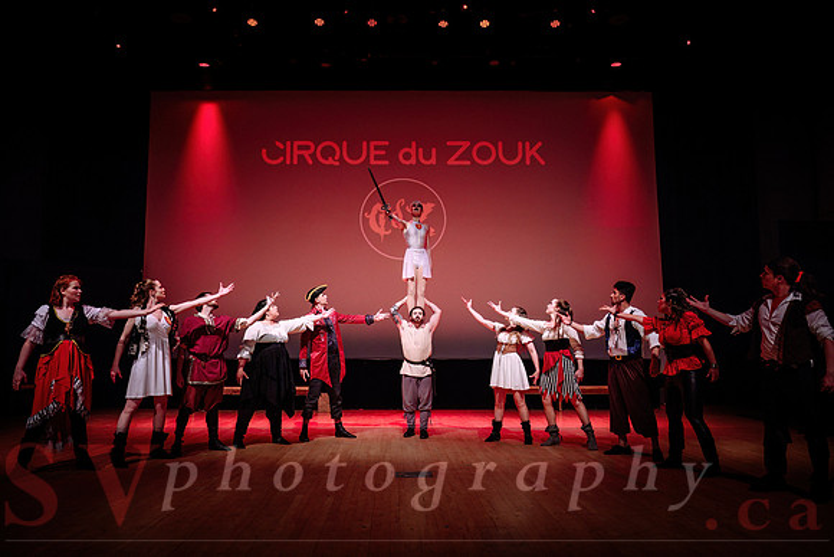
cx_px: 395
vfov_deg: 44.6
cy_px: 278
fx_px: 678
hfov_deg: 63.1
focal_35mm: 29
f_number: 2.8
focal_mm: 27.5
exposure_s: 1/250
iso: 1600
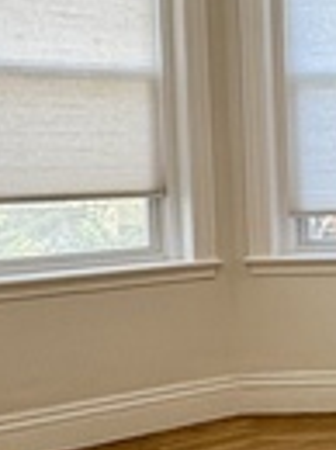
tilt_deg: -2.4
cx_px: 566
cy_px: 190
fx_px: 935
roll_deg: +1.1
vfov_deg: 27.0
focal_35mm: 72
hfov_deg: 17.4
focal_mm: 2.22
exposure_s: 1/60
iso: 125
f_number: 2.2
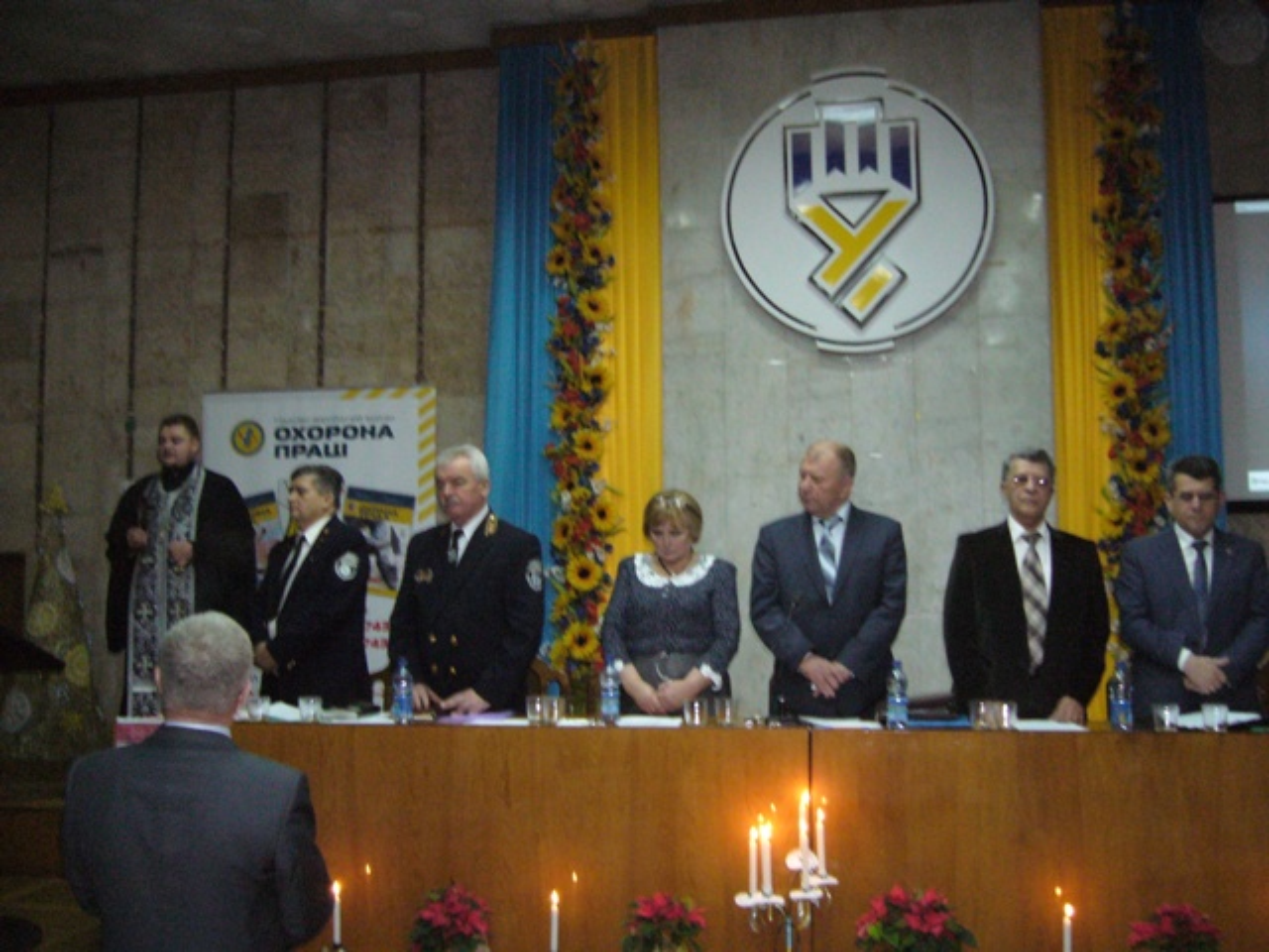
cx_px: 634
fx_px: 1283
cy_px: 476
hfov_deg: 52.6
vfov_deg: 40.7
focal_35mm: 35
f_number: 2.8
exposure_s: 1/30
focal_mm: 5.8
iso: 400
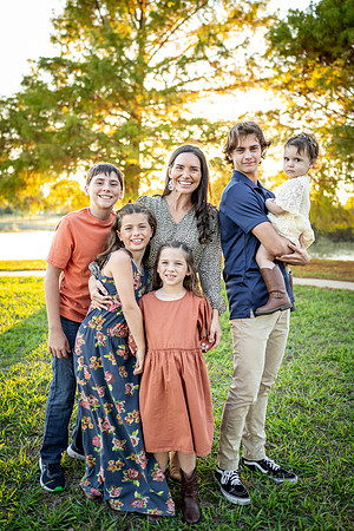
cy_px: 266
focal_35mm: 35
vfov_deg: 54.4
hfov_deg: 37.9
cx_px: 177
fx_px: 516
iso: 640
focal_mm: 35
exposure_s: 1/640
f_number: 2.2
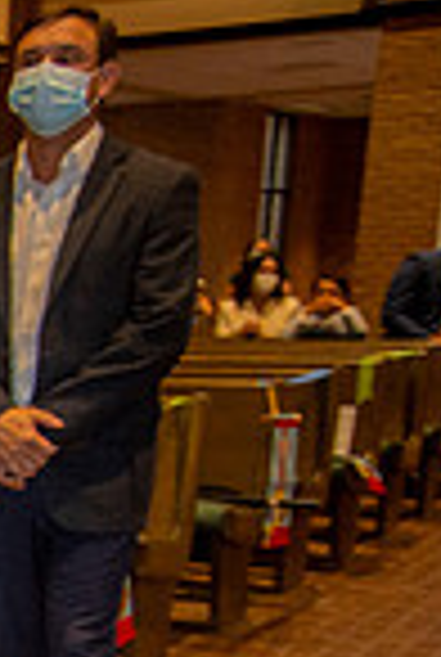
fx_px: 1737
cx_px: -716
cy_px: 842
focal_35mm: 95
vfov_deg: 19.8
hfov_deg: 11.3
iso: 1600
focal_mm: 24
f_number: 4.5
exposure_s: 1/125
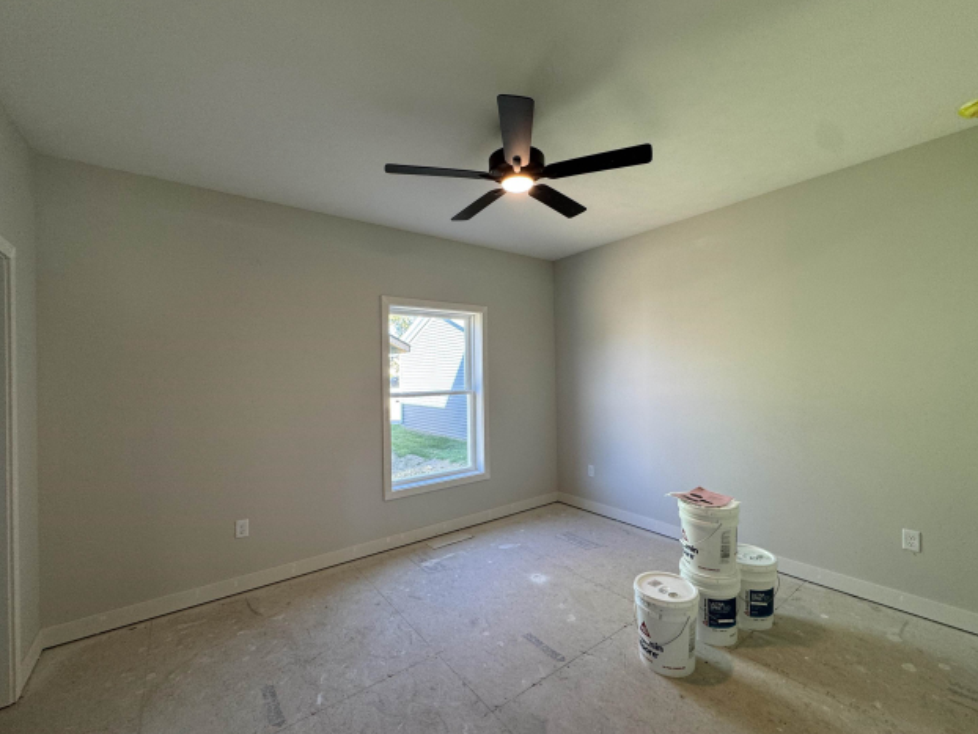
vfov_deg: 81.8
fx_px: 424
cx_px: 507
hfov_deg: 98.1
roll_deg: +1.4
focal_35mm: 15
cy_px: 373
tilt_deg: +0.7
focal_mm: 2.22
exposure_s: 1/120
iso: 125
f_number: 2.2
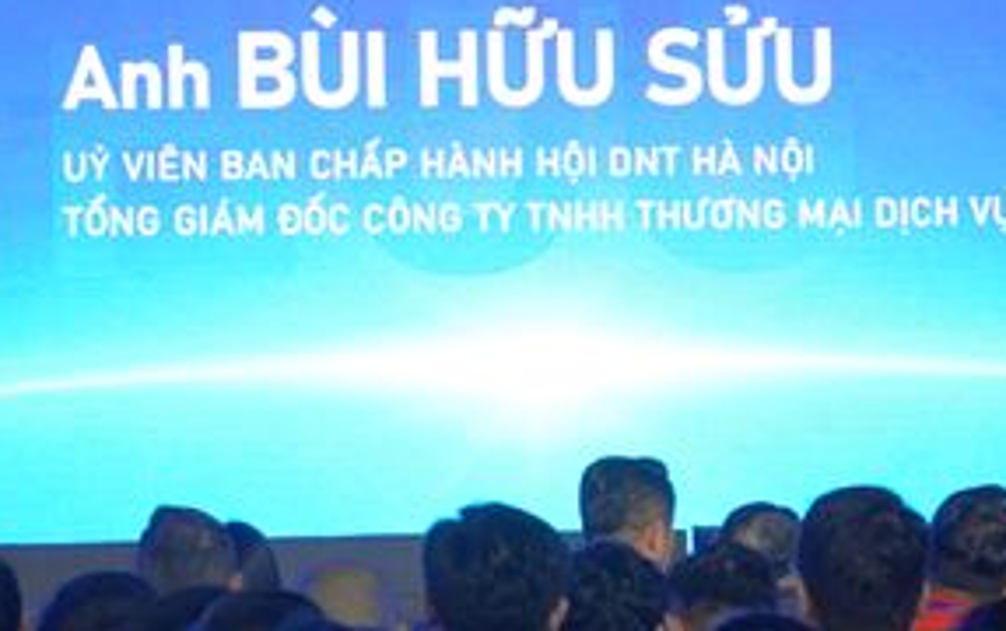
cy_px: 65
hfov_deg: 11.5
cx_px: 480
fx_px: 5011
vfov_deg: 7.2
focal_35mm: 183
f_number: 4
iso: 1250
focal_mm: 34.3
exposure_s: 1/160
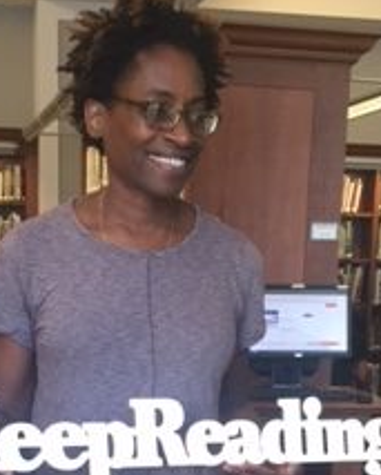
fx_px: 1196
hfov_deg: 18.1
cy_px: 526
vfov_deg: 21.3
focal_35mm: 85
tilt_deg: -11.5
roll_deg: -1.3
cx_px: 183
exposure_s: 1/30
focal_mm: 4.15
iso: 50
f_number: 2.2
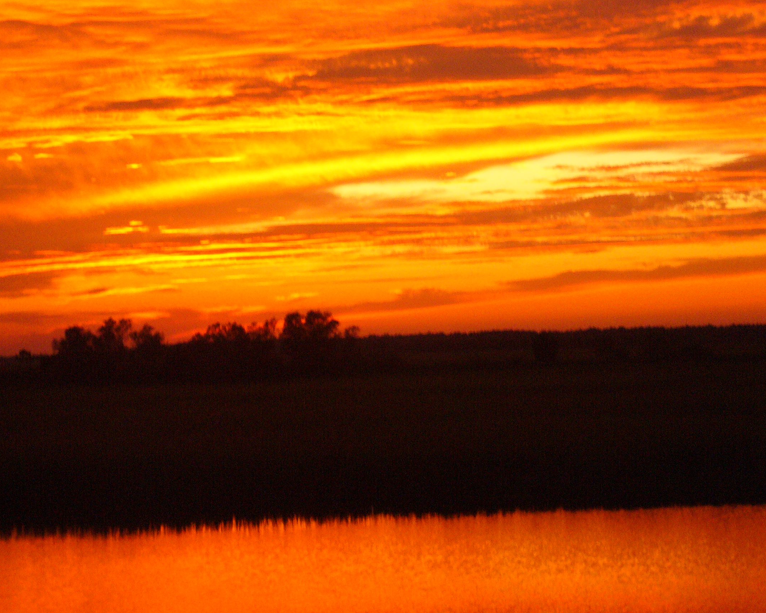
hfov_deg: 18.8
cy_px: 305
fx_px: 2312
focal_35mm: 102
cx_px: 381
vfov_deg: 15.1
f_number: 4.9
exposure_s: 1/60
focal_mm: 16.1
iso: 200
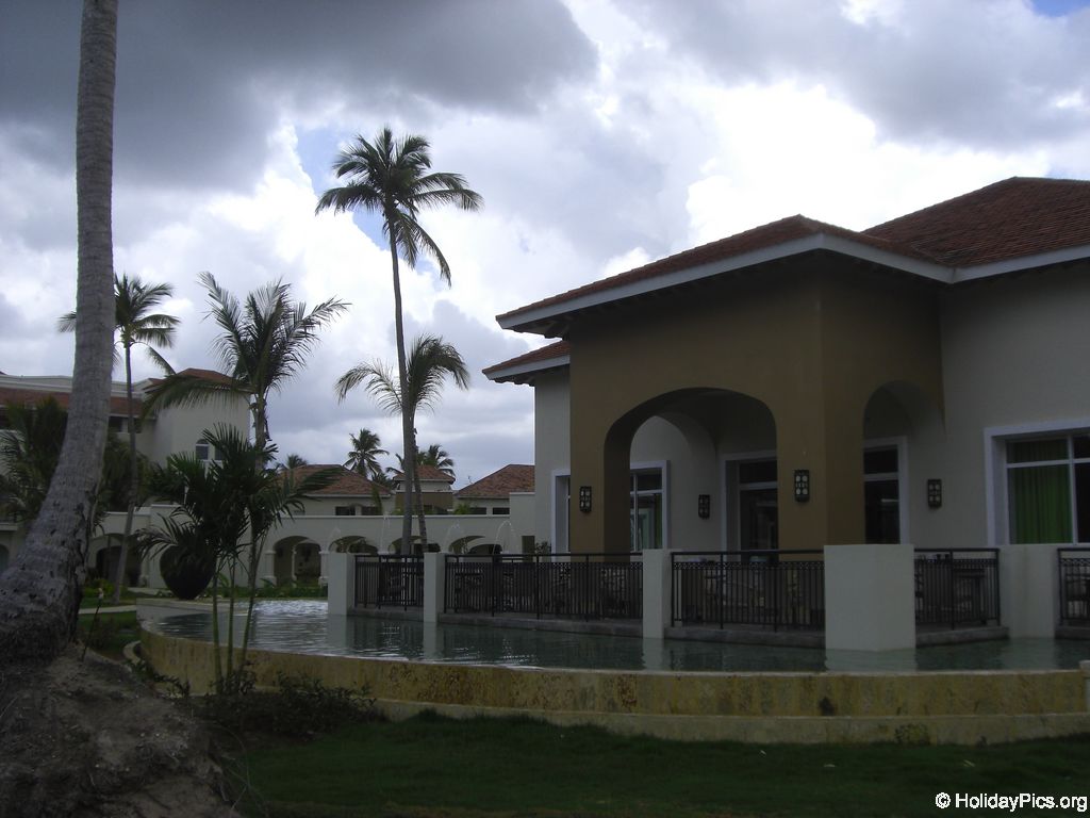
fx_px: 1197
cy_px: 409
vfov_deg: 37.7
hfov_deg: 49.0
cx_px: 545
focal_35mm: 38
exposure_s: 1/160
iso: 64
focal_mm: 6.2
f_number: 8
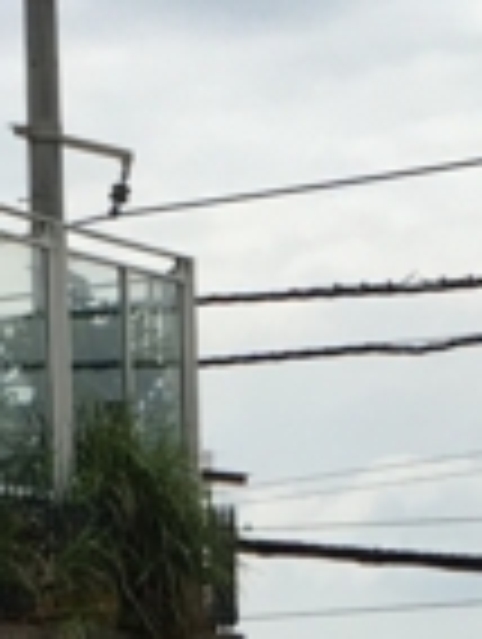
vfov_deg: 8.8
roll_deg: +2.4
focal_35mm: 209
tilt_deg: -7.5
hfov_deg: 7.1
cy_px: 1386
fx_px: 3869
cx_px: 135
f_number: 2.2
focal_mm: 4.15
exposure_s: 1/2262
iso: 25
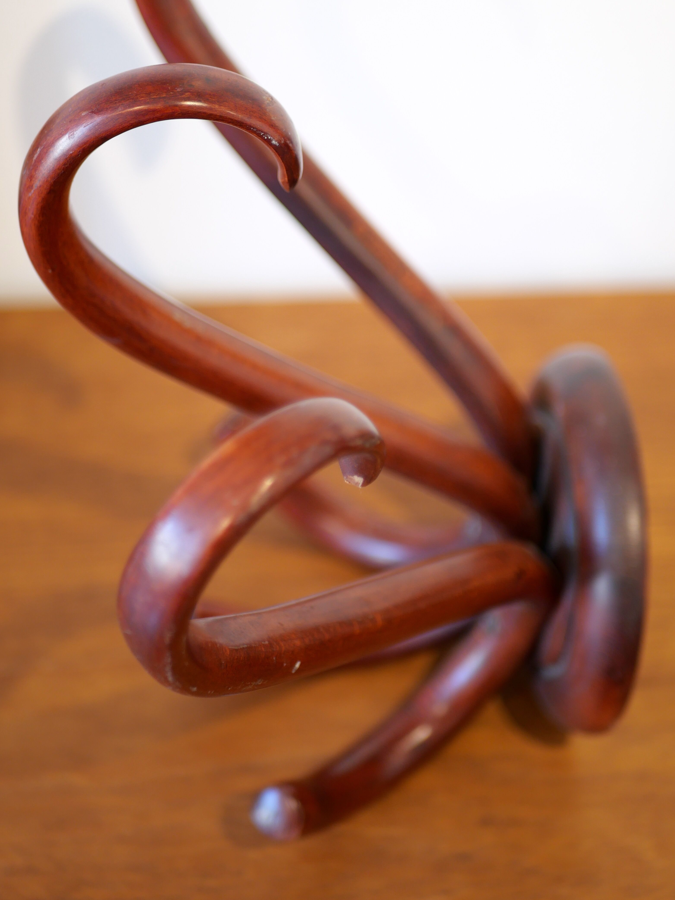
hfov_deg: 23.6
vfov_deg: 31.1
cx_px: 329
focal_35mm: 62
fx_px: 1612
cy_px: 343
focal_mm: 25
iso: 200
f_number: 1.7
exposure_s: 1/60
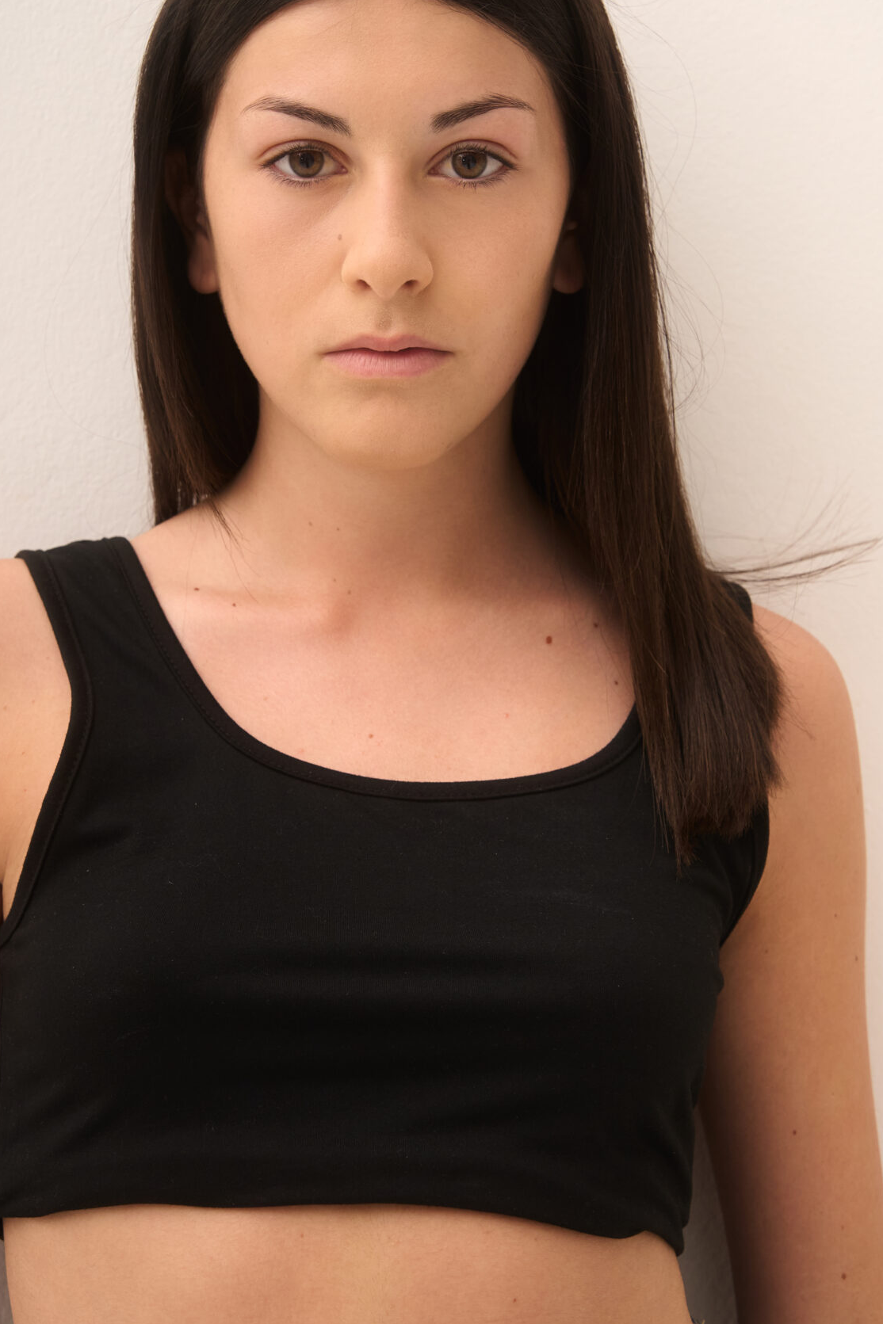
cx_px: 388
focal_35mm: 72
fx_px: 2649
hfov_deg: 18.9
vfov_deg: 28.0
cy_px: 549
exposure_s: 1/250
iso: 500
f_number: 6.3
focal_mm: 47
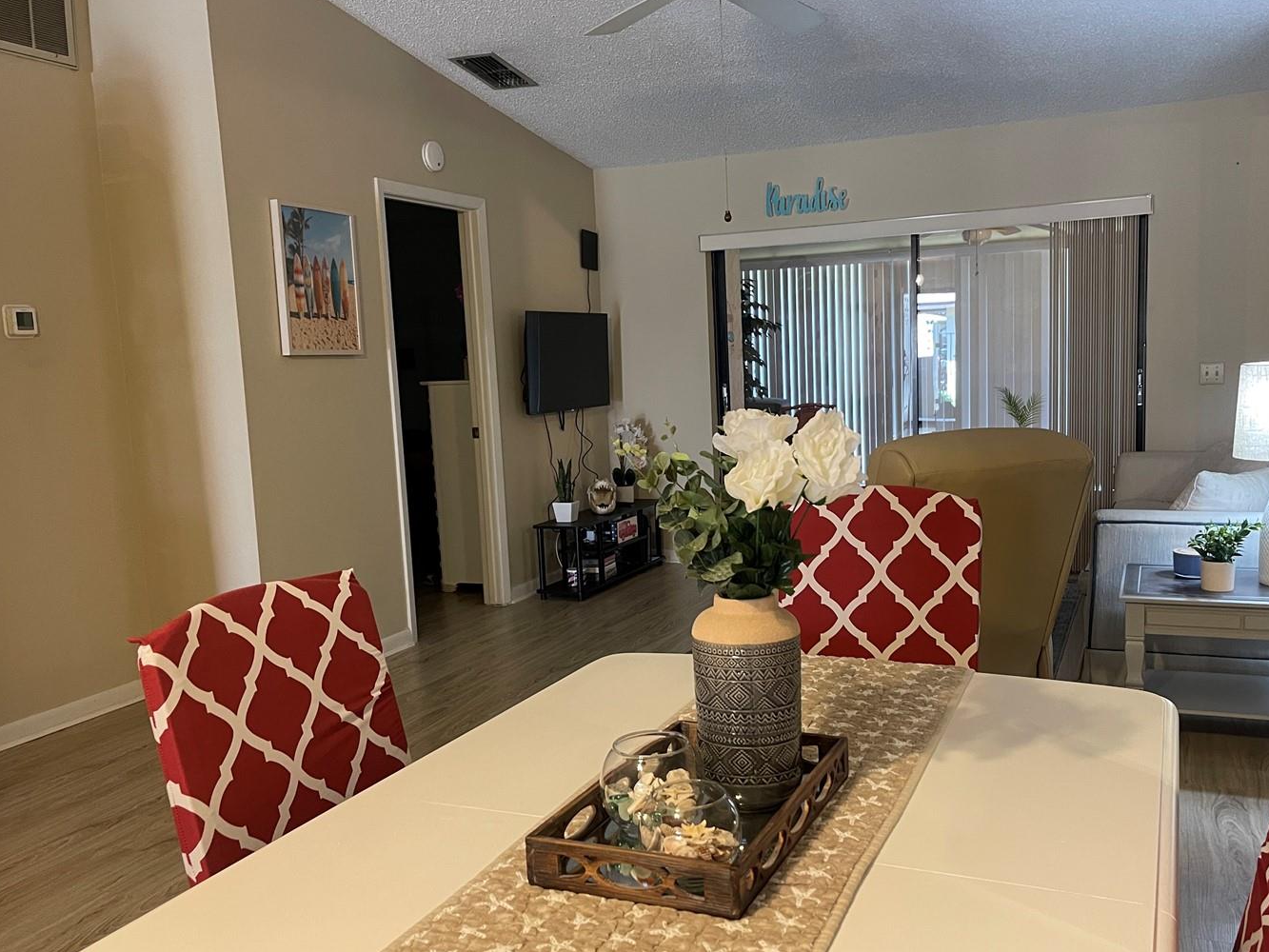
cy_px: 489
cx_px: 681
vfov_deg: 46.8
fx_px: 1100
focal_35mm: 30
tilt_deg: -8.8
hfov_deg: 59.9
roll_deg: +2.6
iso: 250
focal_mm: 5.1
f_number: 1.6
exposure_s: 1/60
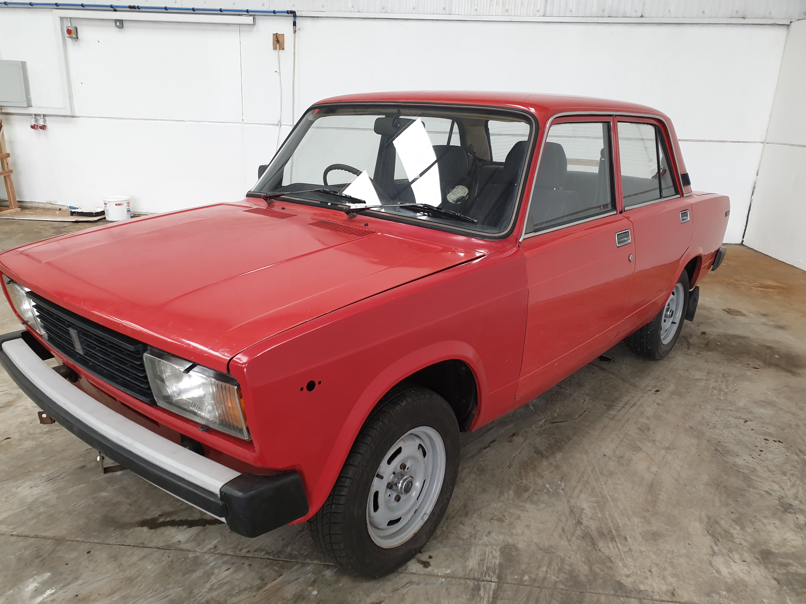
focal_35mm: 26
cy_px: 302
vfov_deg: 53.1
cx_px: 403
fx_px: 605
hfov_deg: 67.3
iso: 100
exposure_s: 1/50
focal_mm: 4.3
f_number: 2.4
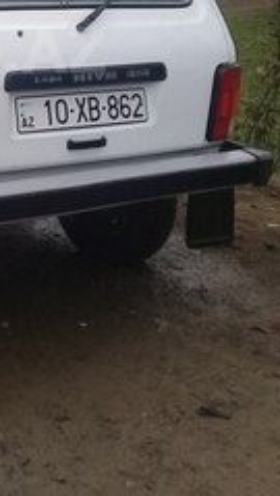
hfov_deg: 16.6
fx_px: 921
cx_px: -54
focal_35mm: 70
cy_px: 50
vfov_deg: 28.9
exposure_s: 1/100
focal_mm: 3.3
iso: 64
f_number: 2.2
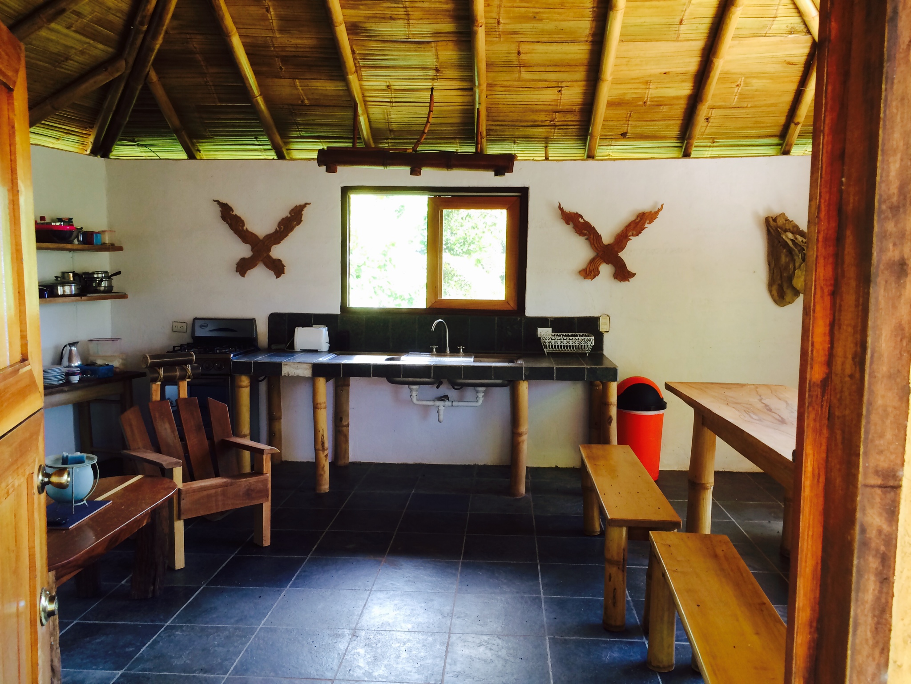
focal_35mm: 30
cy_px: 342
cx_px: 456
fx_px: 790
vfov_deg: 46.8
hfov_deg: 60.0
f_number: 2.2
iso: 40
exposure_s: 1/30
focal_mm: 4.12
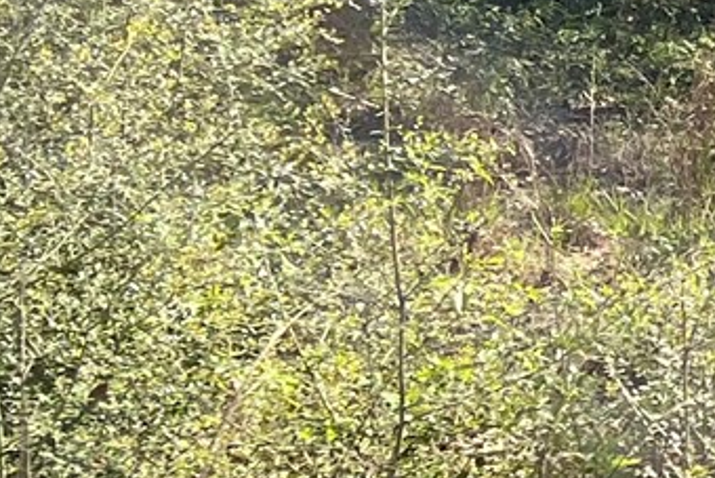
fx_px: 3239
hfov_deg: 11.6
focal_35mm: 163
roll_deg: -1.6
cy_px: 204
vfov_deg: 8.4
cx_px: 1331
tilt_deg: -10.3
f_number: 1.6
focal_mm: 5.1
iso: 50
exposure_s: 1/959
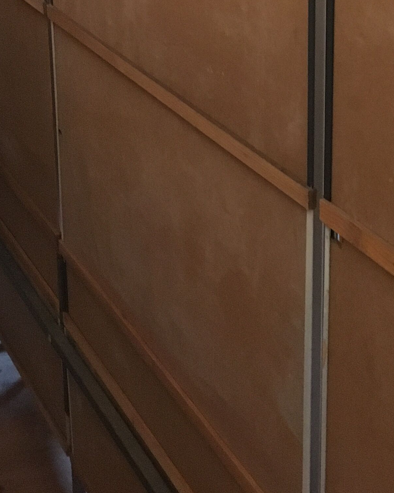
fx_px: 1108
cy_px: 70
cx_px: 385
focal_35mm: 76
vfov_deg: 24.5
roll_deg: -4.1
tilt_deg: -20.0
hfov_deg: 19.6
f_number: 2.2
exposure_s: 1/17
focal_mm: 4.15
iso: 320
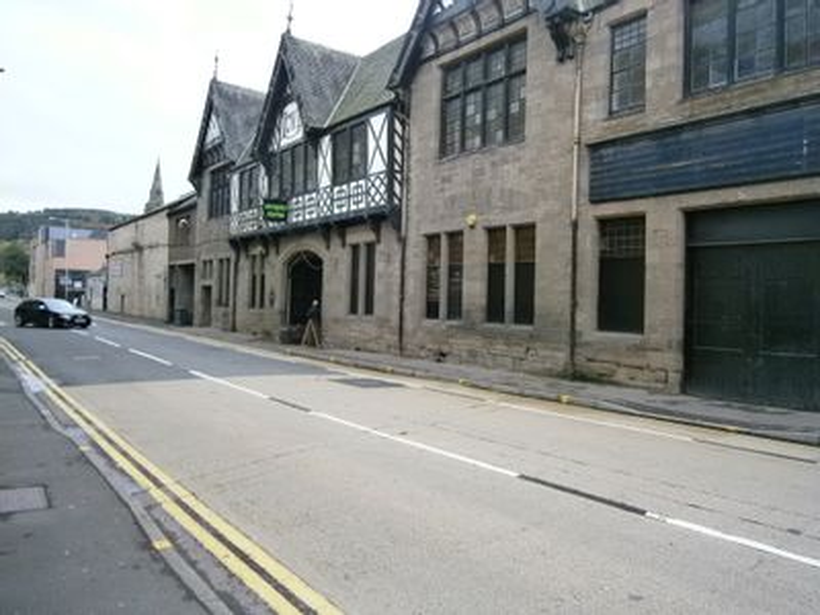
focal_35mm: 26
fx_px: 616
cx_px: 410
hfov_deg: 67.3
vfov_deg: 53.1
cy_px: 308
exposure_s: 1/160
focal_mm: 4.7
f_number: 2.8
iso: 80
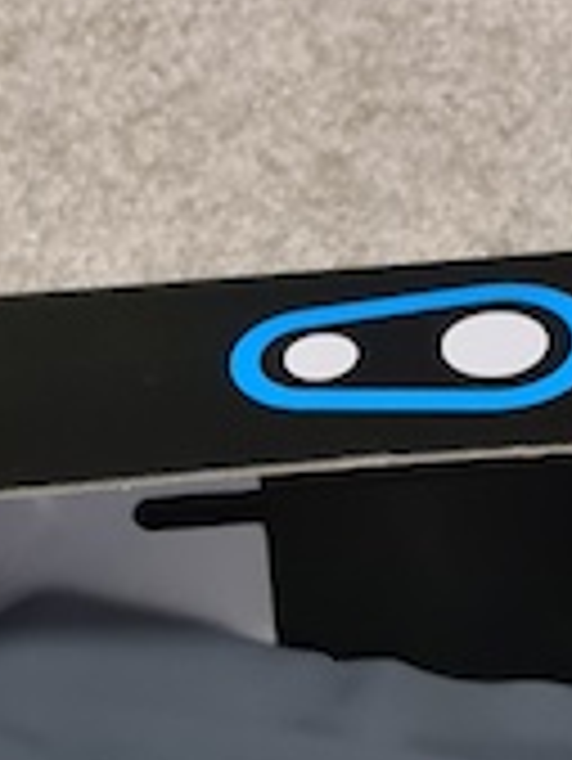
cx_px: 414
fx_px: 2707
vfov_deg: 12.8
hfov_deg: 12.0
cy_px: 1763
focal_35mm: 123
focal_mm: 5.4
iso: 500
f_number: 1.8
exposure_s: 1/33
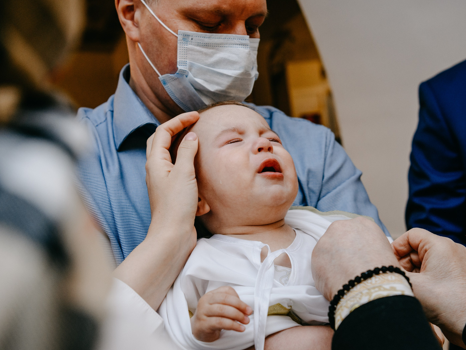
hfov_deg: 39.5
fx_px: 646
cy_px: 208
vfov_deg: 30.2
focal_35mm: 48
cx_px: 275
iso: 500
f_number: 3.5
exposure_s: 1/160
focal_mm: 34
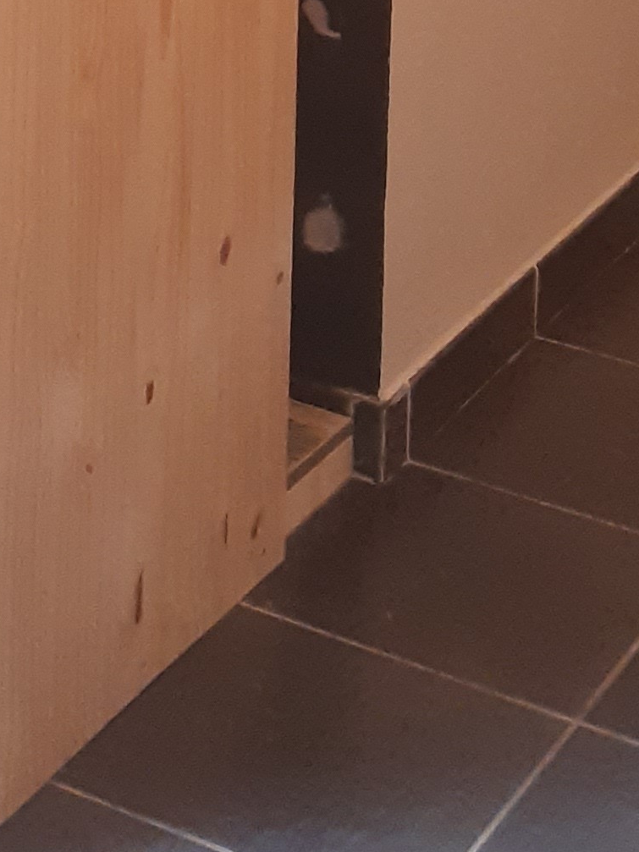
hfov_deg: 12.1
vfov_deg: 14.6
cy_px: -671
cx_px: -147
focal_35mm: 119
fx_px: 2930
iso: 250
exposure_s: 1/50
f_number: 1.7
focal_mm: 3.92
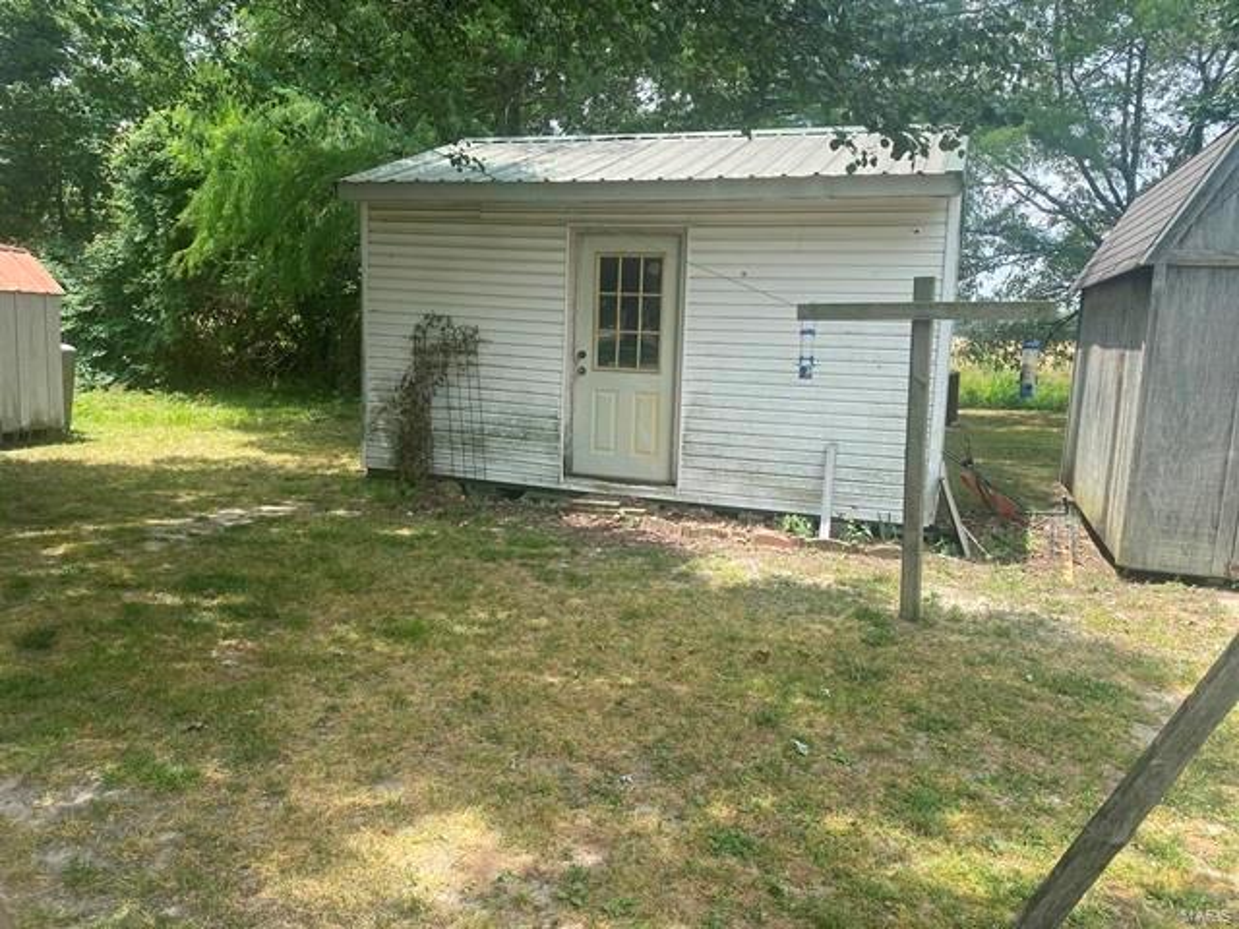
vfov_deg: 53.1
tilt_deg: -7.4
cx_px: 620
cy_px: 464
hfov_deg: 67.3
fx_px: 931
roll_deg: -2.3
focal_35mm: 26
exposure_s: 1/1063
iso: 32
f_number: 1.8
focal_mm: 4.25
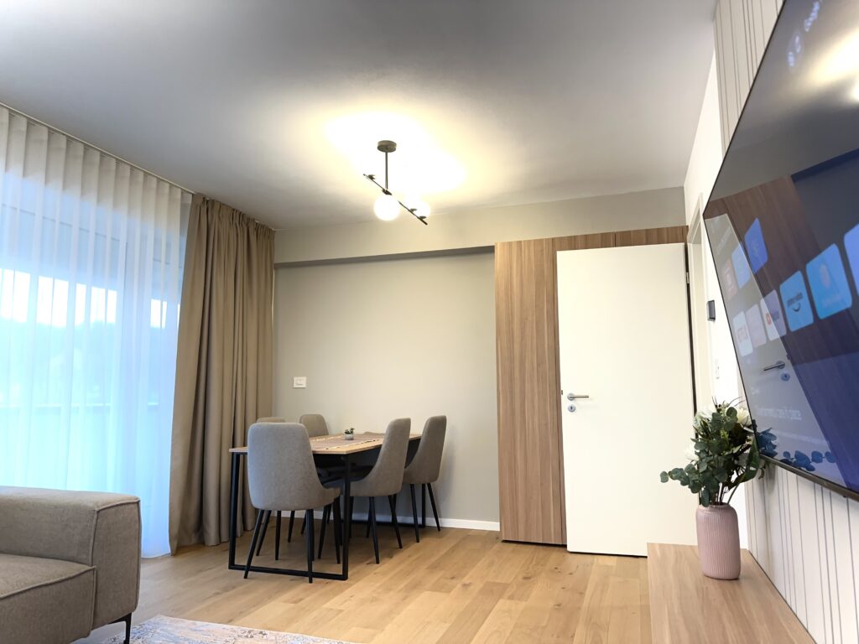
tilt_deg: +7.4
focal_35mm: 24
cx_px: 430
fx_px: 596
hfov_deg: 71.6
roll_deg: +0.2
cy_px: 322
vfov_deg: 56.8
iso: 500
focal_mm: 6.86
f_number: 1.78
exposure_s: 1/100
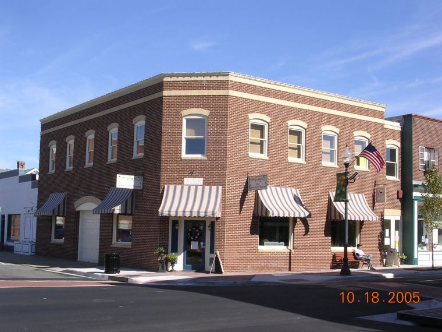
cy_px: 166
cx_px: 221
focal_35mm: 49
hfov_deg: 38.9
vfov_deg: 29.7
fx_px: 626
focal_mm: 7.5
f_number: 6.2
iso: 100
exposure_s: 1/228
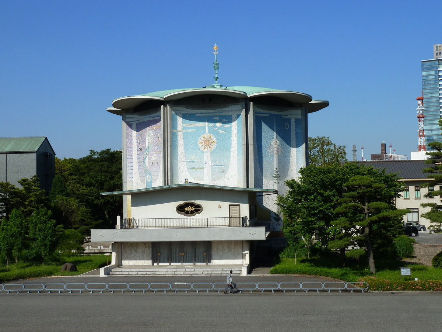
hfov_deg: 36.8
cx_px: 221
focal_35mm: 52
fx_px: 664
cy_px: 166
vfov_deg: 28.0
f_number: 5.6
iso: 80
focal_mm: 8.5
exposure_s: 1/500
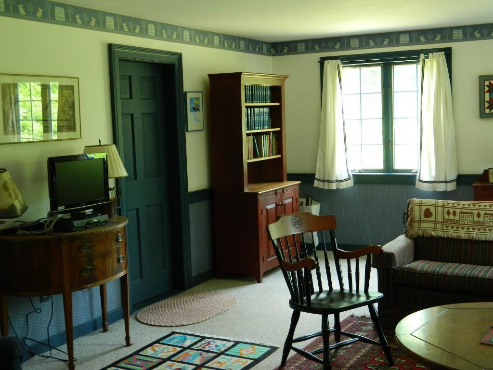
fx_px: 669
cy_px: 185
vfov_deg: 30.9
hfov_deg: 40.4
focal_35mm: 47
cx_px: 246
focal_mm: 8.4
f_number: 3.6
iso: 200
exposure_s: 1/10
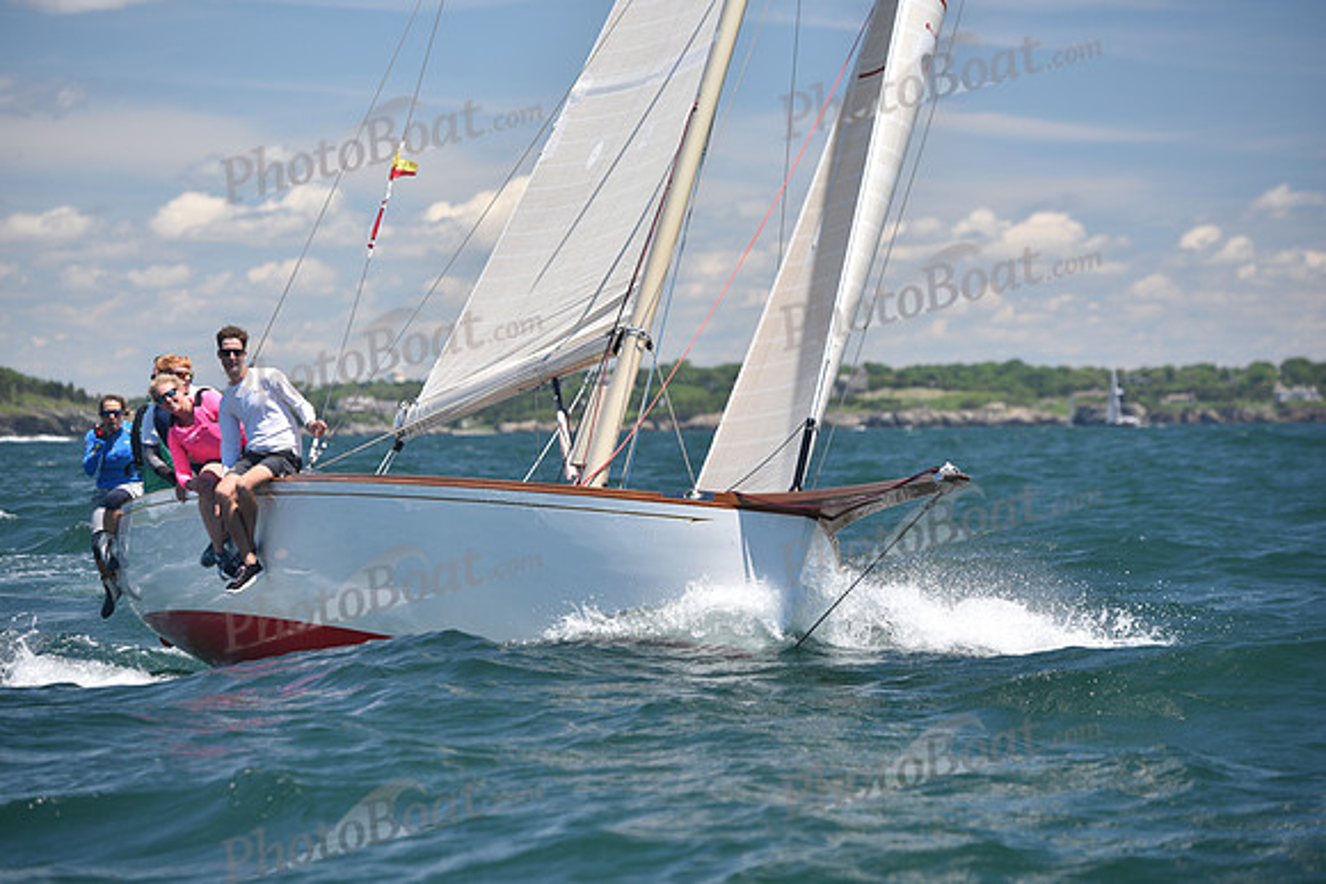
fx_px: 4789
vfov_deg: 10.6
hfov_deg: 15.8
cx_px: 663
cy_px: 442
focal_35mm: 130
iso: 200
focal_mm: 130
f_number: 3.5
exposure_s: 1/1000
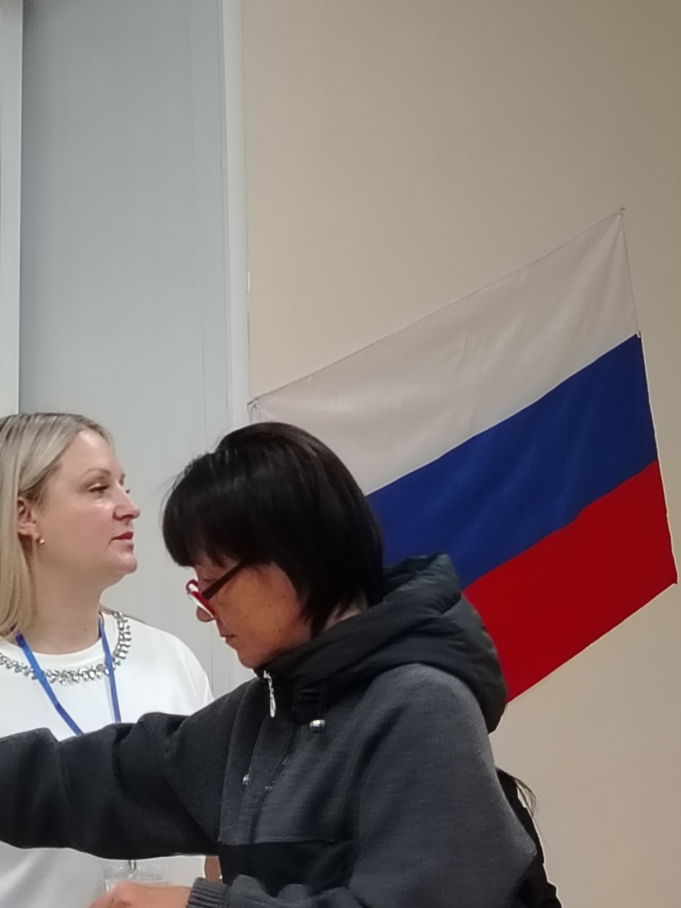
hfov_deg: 12.7
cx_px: 383
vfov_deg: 16.2
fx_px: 3069
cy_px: 1094
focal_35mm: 117
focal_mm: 5.25
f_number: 1.75
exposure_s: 1/50
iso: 519
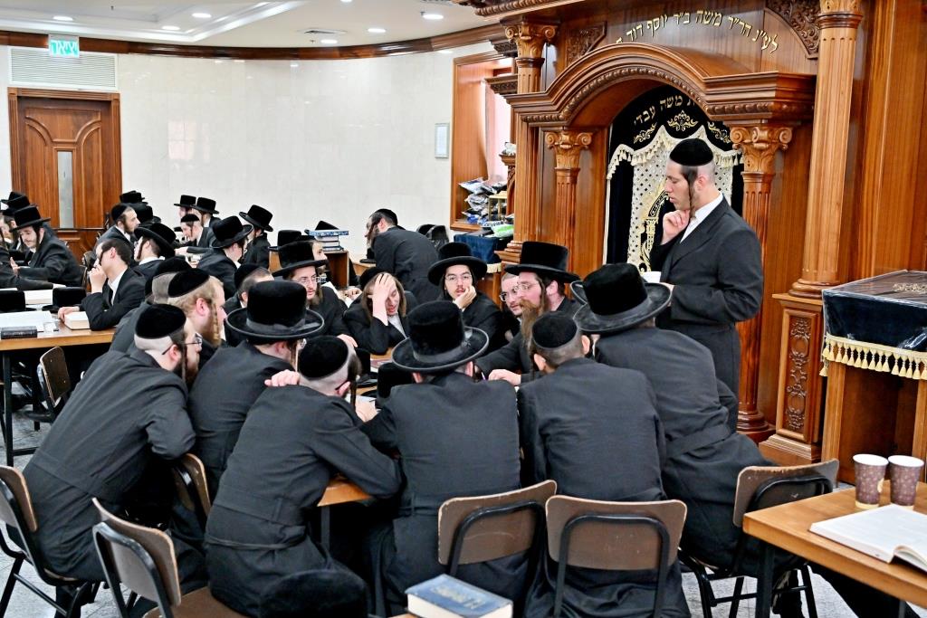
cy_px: 309
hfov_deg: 51.9
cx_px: 464
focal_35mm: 37
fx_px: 953
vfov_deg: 36.0
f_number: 4
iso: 2000
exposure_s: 1/250
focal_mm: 37
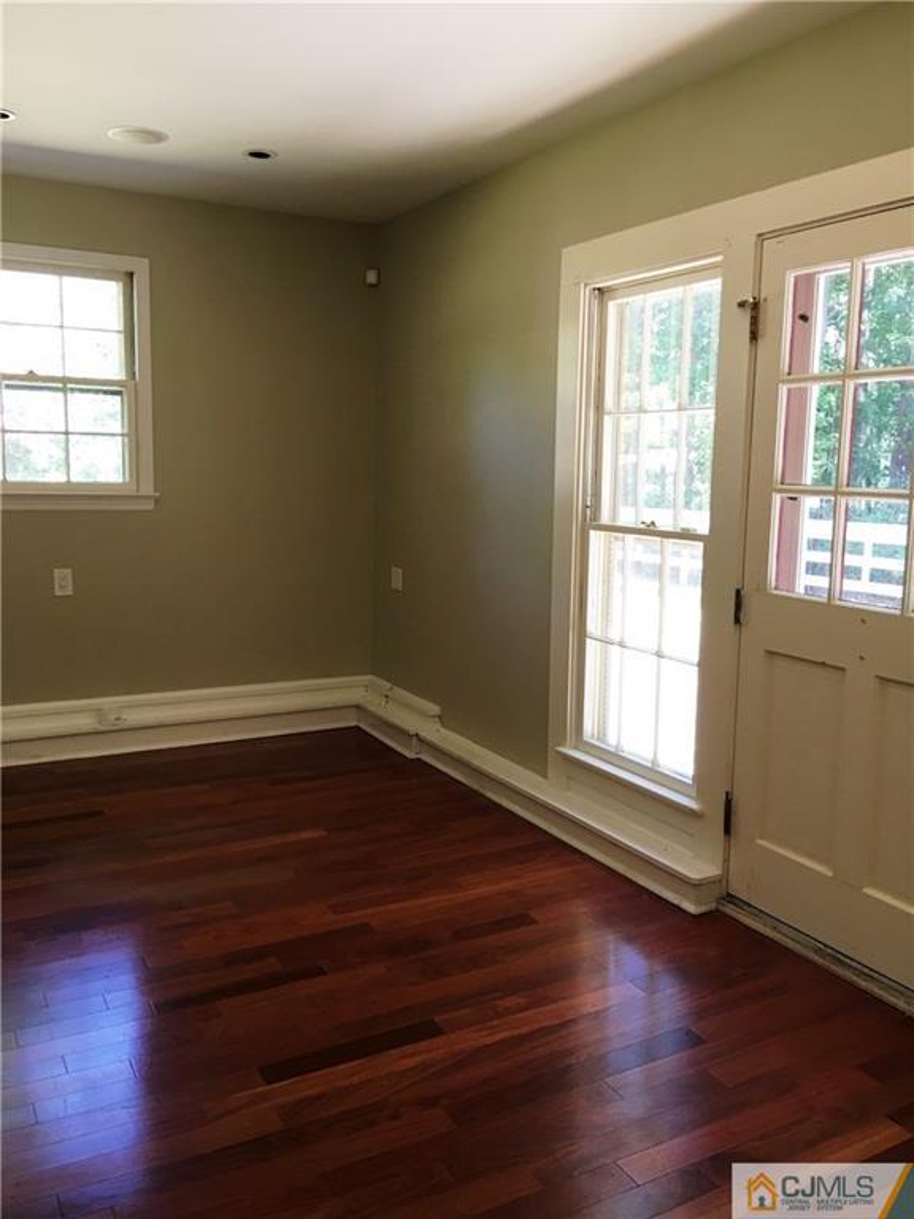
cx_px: 457
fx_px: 1021
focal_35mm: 29
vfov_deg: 61.7
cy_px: 610
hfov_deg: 48.2
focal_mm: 4.15
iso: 25
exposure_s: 1/15
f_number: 2.2
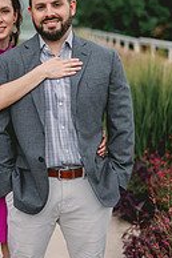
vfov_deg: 17.6
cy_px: 93
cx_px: 27
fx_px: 833
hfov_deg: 11.7
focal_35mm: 116
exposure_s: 1/800
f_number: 2
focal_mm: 50
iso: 80
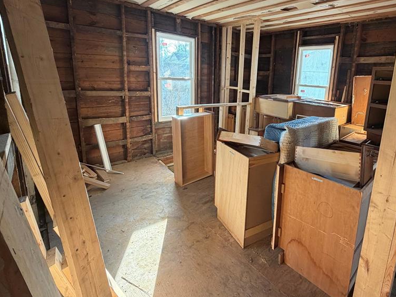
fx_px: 217
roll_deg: -3.5
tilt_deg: -12.4
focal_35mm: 19
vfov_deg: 67.9
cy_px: 116
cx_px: 249
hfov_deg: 83.0
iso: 160
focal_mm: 2.22
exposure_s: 1/121
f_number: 2.2
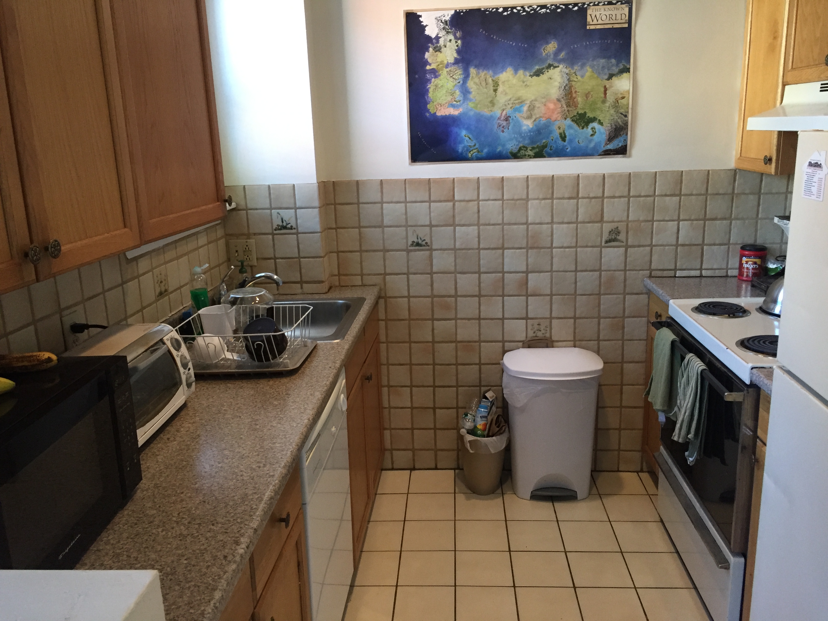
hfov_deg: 61.7
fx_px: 694
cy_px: 310
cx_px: 414
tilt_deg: -14.4
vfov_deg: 48.2
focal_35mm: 29
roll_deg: +2.1
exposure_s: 1/30
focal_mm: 4.15
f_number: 2.2
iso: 160
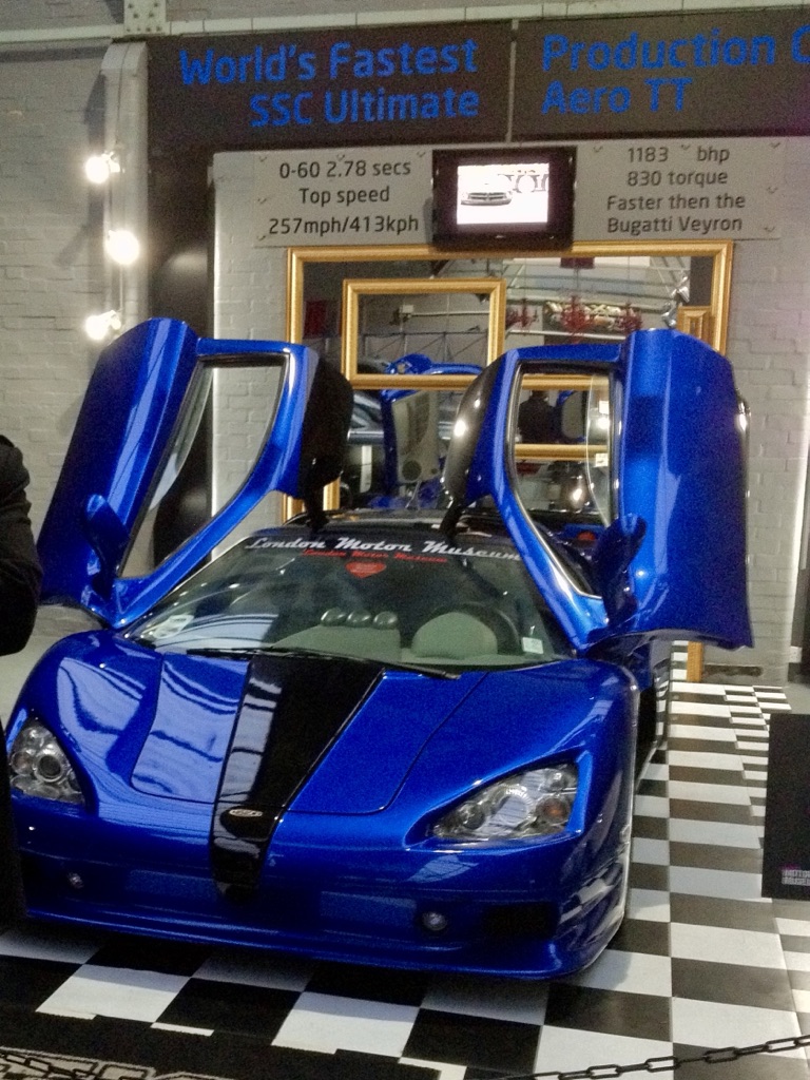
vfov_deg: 52.6
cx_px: 405
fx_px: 1092
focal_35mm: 35
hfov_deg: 40.7
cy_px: 540
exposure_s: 1/15
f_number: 2.4
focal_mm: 4.28
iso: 500
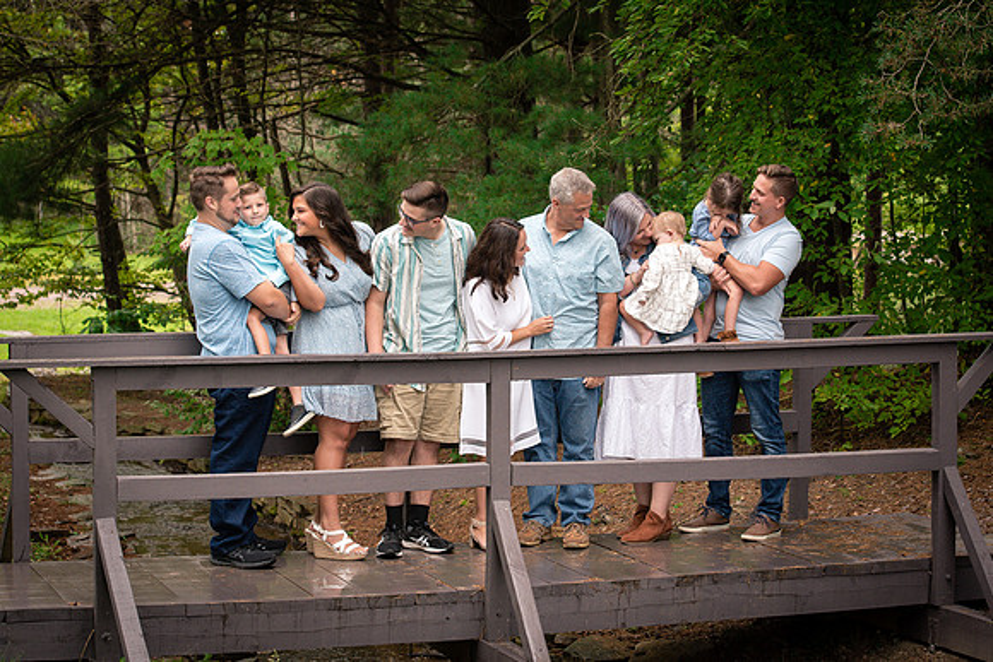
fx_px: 2503
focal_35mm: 91
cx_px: 541
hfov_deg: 22.4
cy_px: 294
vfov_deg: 15.1
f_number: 5.6
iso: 800
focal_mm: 70
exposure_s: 1/200
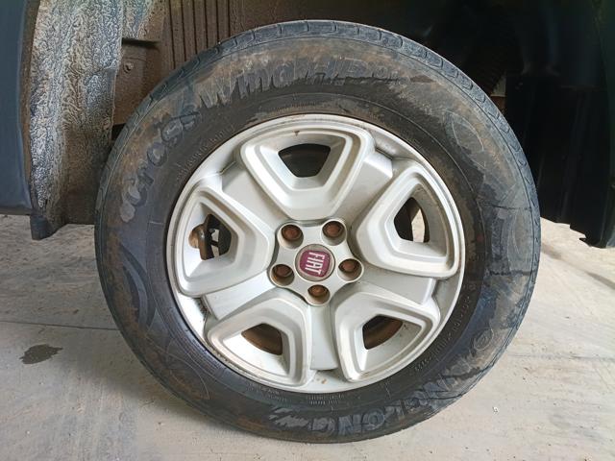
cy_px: 230
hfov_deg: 67.3
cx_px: 308
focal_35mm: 26
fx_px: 462
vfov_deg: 53.1
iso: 601
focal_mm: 4.81
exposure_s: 1/60.1
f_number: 1.8
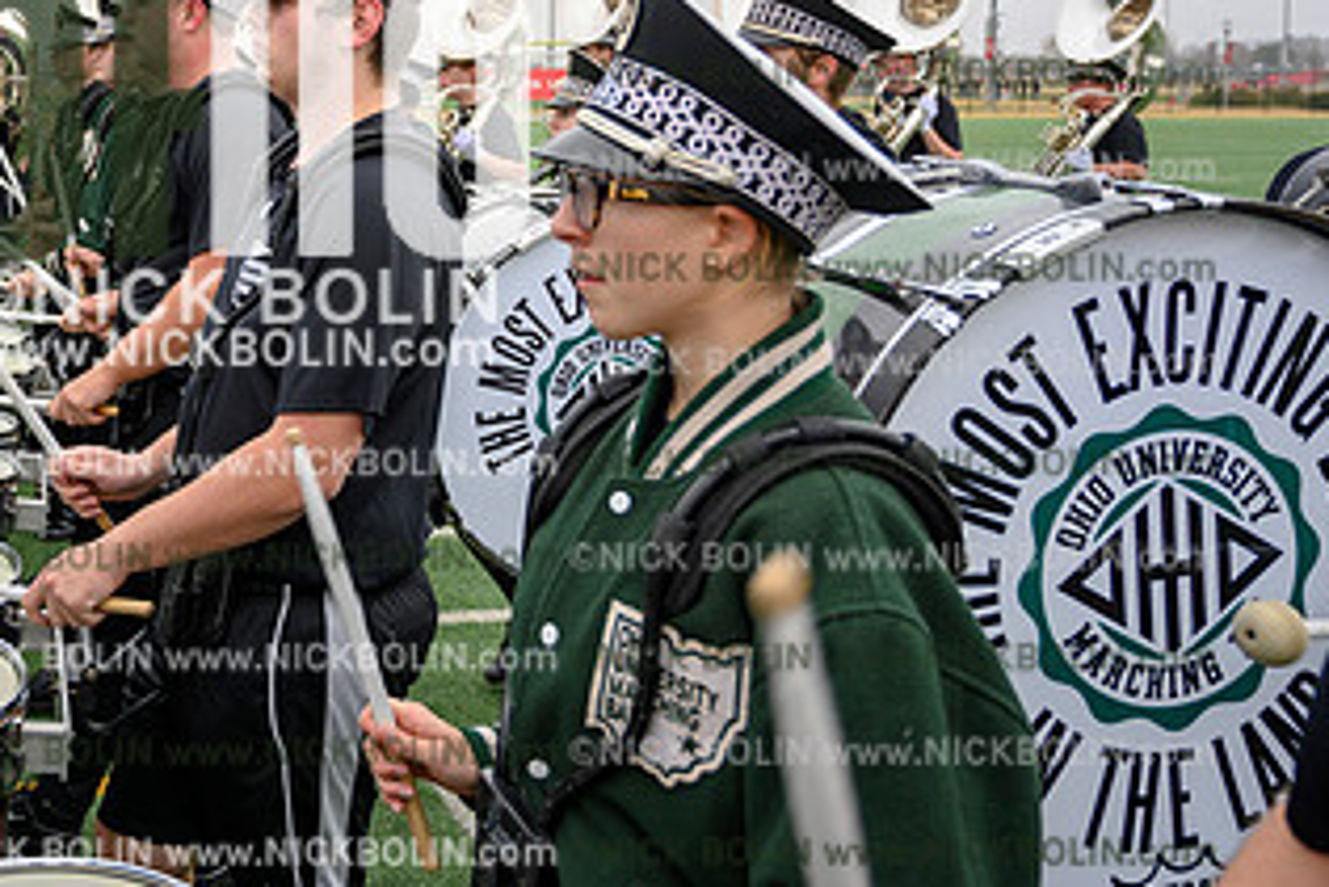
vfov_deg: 29.8
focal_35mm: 44
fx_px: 1625
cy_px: 170
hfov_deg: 42.1
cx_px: 231
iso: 125
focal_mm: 24
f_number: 4
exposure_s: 1/320
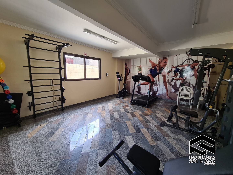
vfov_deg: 89.9
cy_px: 88
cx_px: 116
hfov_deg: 106.2
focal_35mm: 13
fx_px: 88
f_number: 2.2
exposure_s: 1/60
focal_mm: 2.2
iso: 100
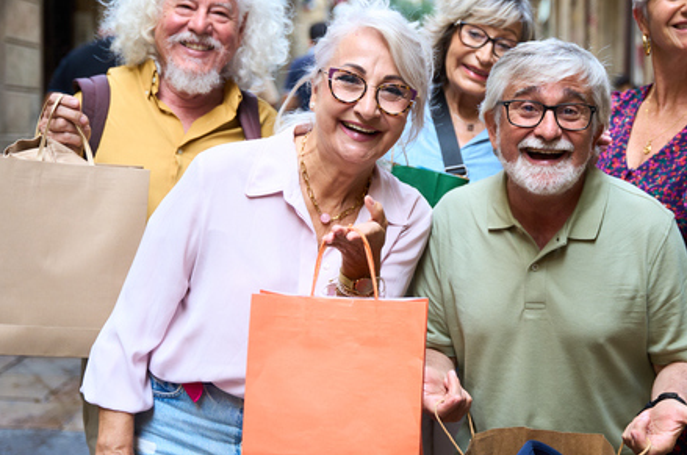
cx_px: 485
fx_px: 1227
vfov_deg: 21.0
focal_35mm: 64
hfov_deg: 30.9
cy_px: 235
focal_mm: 44.3
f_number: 2.8
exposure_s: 1/250
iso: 400
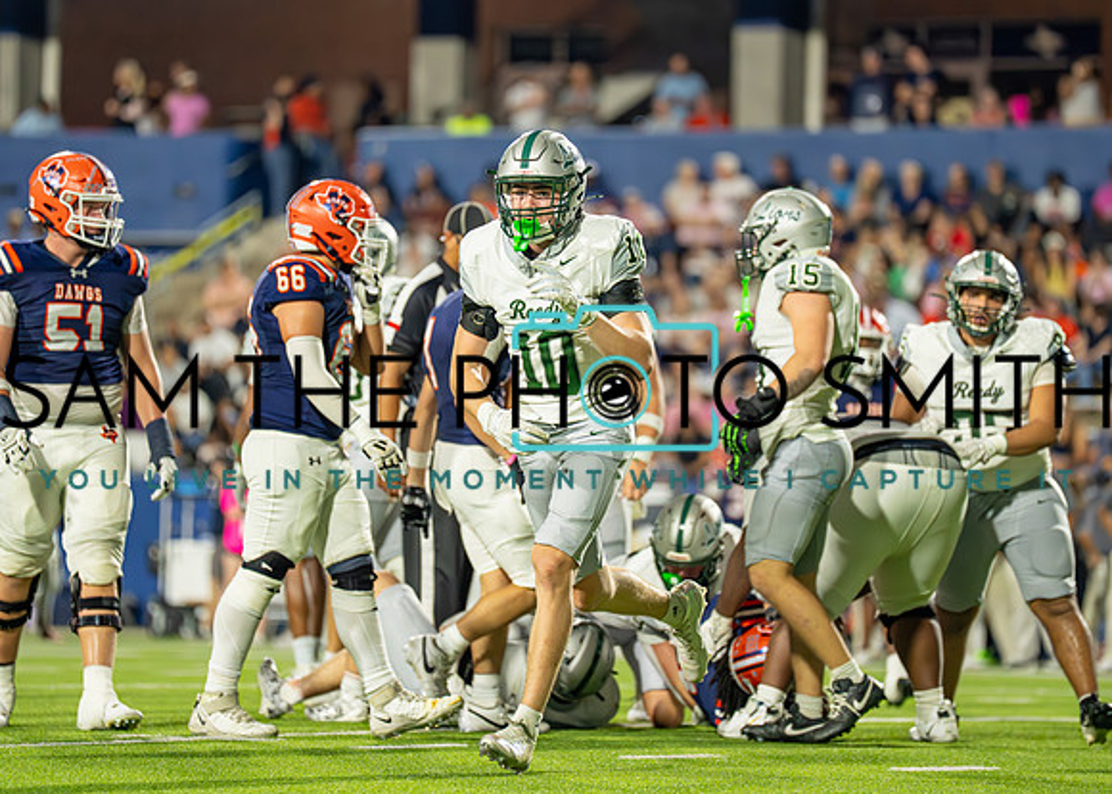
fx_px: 7653
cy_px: 336
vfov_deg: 5.9
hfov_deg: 8.3
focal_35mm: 242
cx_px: 553
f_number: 2.8
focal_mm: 200
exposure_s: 1/1600
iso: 4000
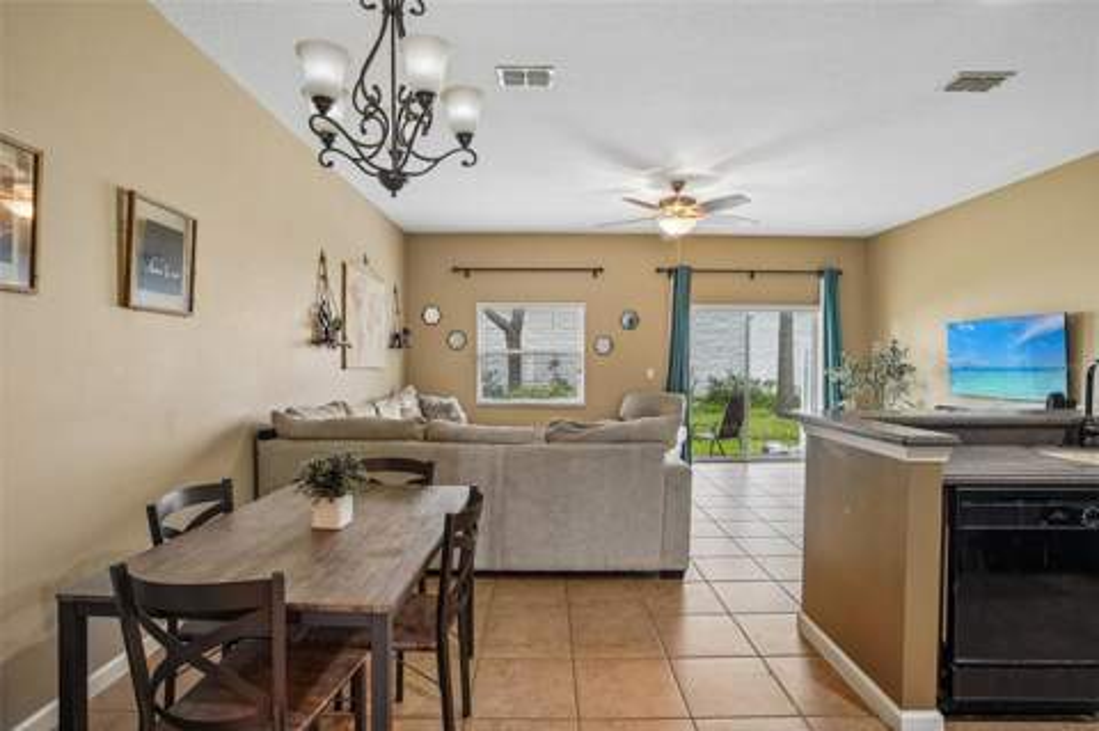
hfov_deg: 90.1
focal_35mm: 18
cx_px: 550
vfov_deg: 67.3
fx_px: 549
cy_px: 366
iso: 500
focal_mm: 18
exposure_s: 1/15
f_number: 8
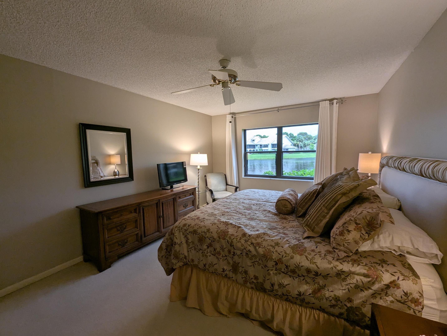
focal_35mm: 13
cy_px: 168
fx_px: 168
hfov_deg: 106.1
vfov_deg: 90.1
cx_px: 224
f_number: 2.2
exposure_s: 1/90.7
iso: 135
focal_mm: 1.95
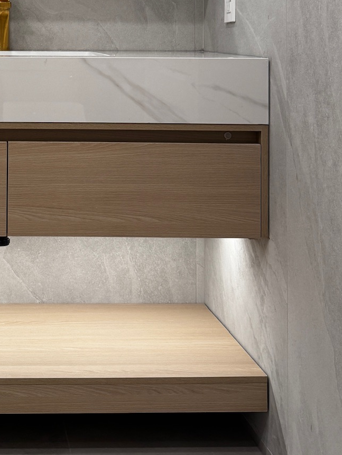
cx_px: -7
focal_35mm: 57
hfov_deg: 24.4
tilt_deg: +2.8
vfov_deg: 31.8
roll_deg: -0.1
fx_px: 750
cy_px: 27
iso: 160
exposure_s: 1/117
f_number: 1.78
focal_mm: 6.76
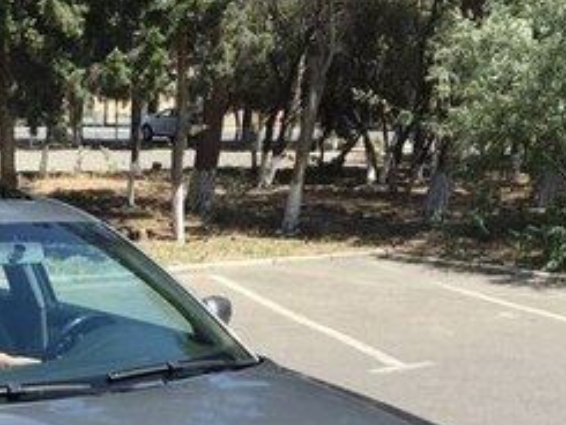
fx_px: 1276
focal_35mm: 78
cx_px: 55
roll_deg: -1.6
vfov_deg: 17.9
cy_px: 525
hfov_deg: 24.3
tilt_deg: -17.9
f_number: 2.2
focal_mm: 4.15
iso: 25
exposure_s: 1/962
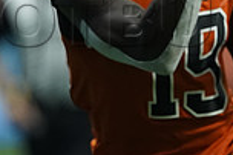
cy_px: 5
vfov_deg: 0.6
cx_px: 187
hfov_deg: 0.9
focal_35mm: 2291
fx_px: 14812
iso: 5000
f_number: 4
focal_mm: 600
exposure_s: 1/2000
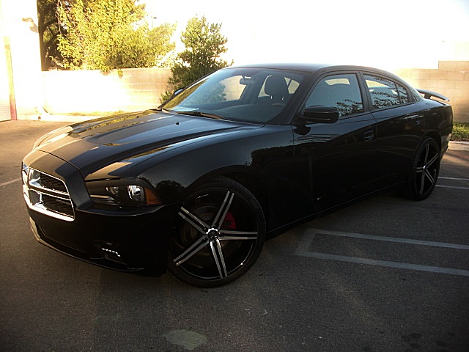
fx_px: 488
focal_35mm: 36
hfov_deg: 51.4
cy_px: 176
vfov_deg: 39.7
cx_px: 234
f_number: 2.8
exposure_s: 1/125
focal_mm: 6.3
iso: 50
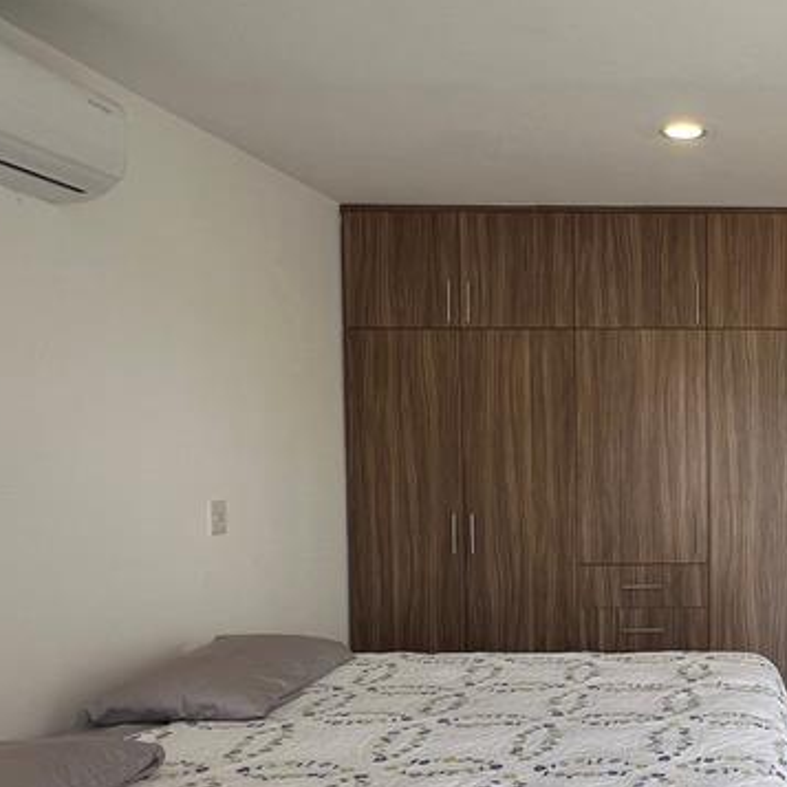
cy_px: 483
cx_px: 741
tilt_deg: -3.0
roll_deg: -0.2
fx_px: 849
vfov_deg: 49.3
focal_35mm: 33
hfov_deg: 44.2
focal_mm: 1.57
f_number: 1.8
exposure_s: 1/99
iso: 64
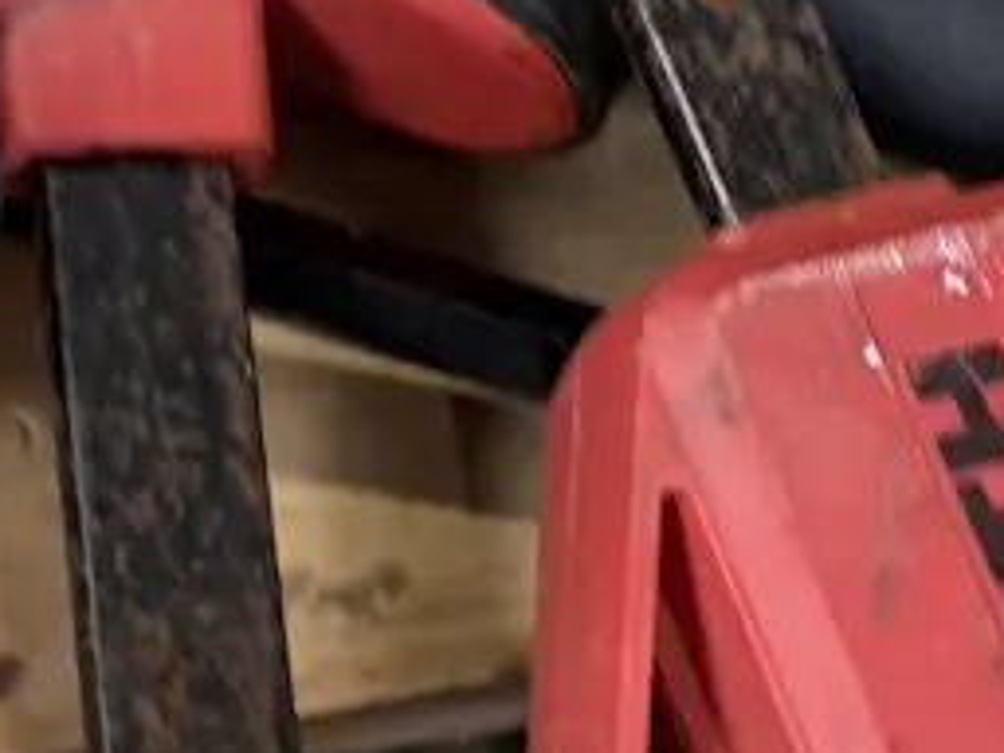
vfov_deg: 7.6
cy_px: 149
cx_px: 706
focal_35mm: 195
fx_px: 5656
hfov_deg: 10.1
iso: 125
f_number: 1.6
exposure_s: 1/100
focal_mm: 5.96
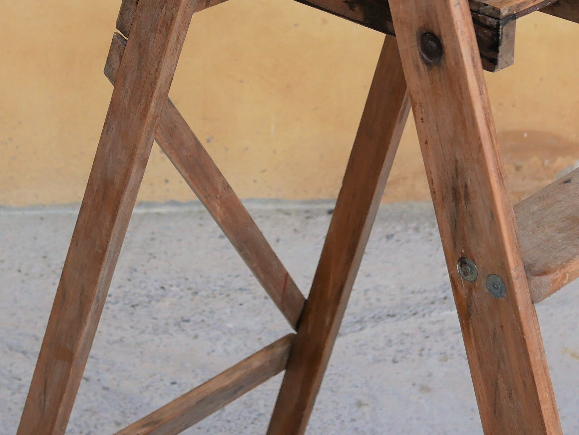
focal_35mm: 99
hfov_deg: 19.8
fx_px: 1657
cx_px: 272
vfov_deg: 14.6
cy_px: -42
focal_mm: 20
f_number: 2.8
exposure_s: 1/320
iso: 200
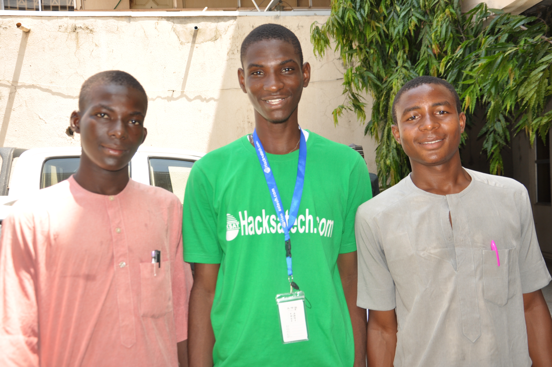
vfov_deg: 35.4
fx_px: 574
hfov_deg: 51.3
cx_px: 276
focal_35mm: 38
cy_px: 184
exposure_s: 1/200
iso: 200
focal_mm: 25
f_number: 5.6
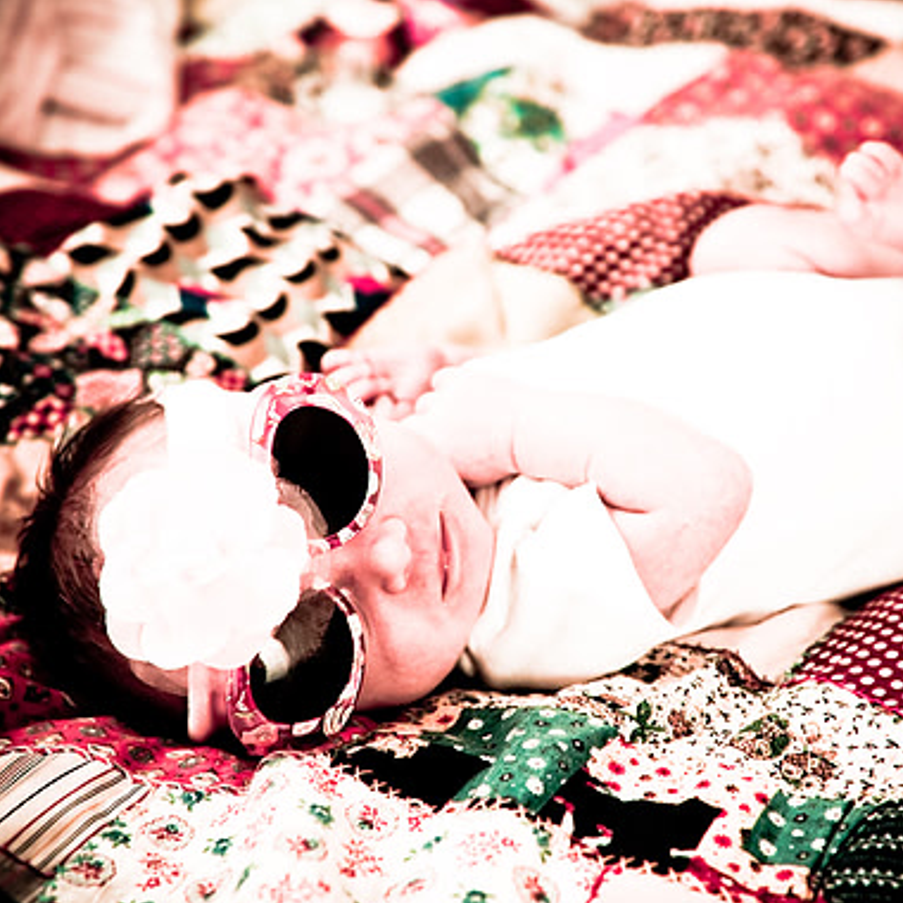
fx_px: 2066
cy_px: 455
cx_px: 535
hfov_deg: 24.6
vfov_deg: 24.7
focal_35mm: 70
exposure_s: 1/50
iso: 200
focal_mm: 36
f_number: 2.8
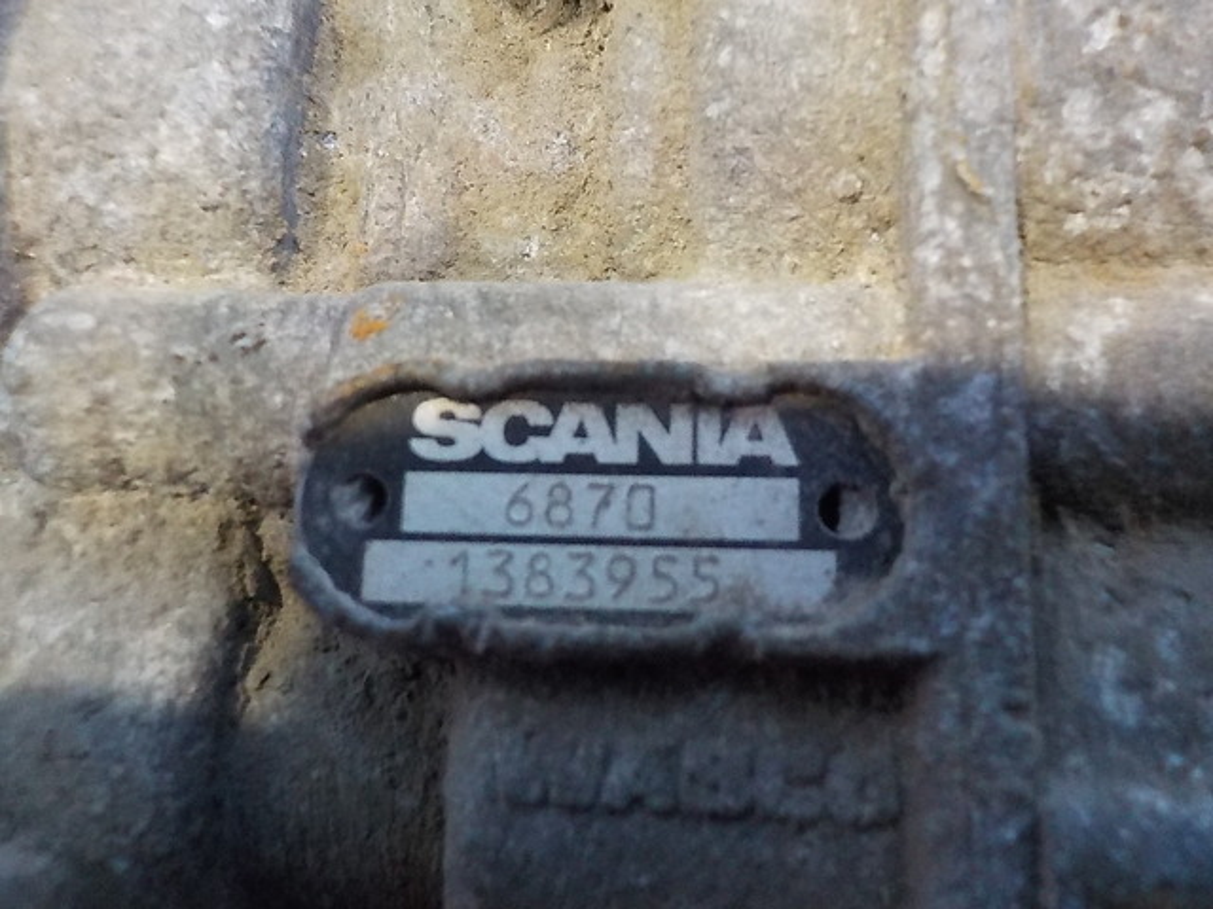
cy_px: 454
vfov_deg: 46.8
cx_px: 606
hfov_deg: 60.0
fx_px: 1051
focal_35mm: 30
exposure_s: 1/40
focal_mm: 4.1
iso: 800
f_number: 3.3
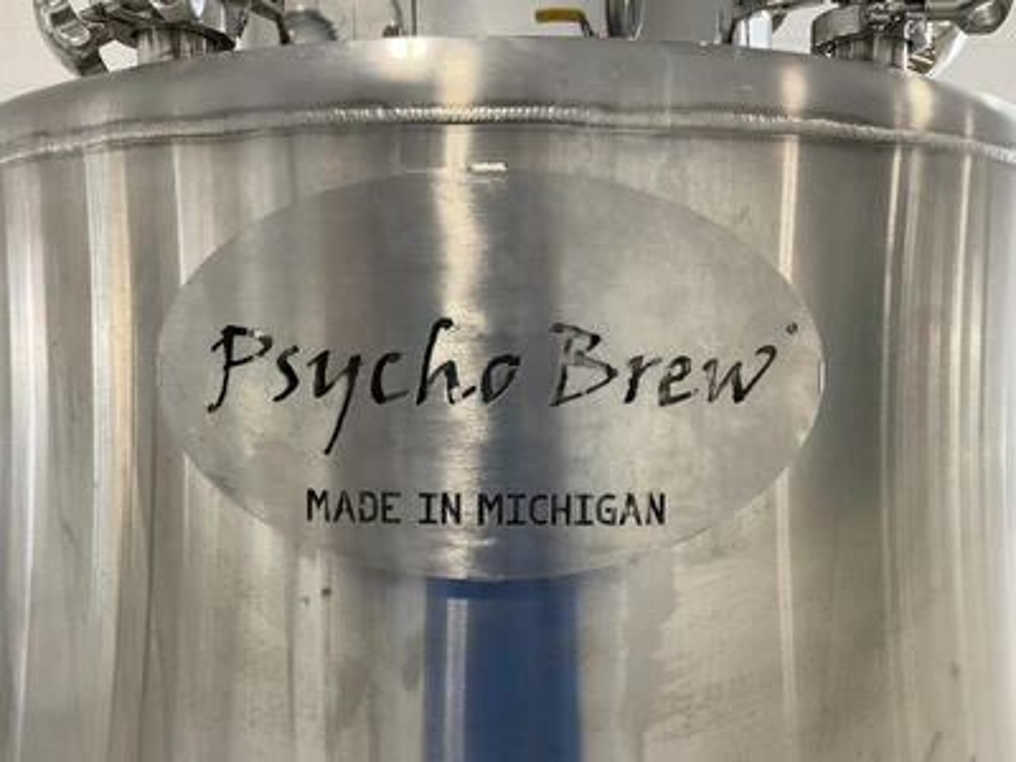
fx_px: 851
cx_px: 508
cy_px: 381
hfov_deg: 61.7
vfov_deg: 48.2
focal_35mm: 29
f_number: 1.8
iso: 64
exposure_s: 1/122
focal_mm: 3
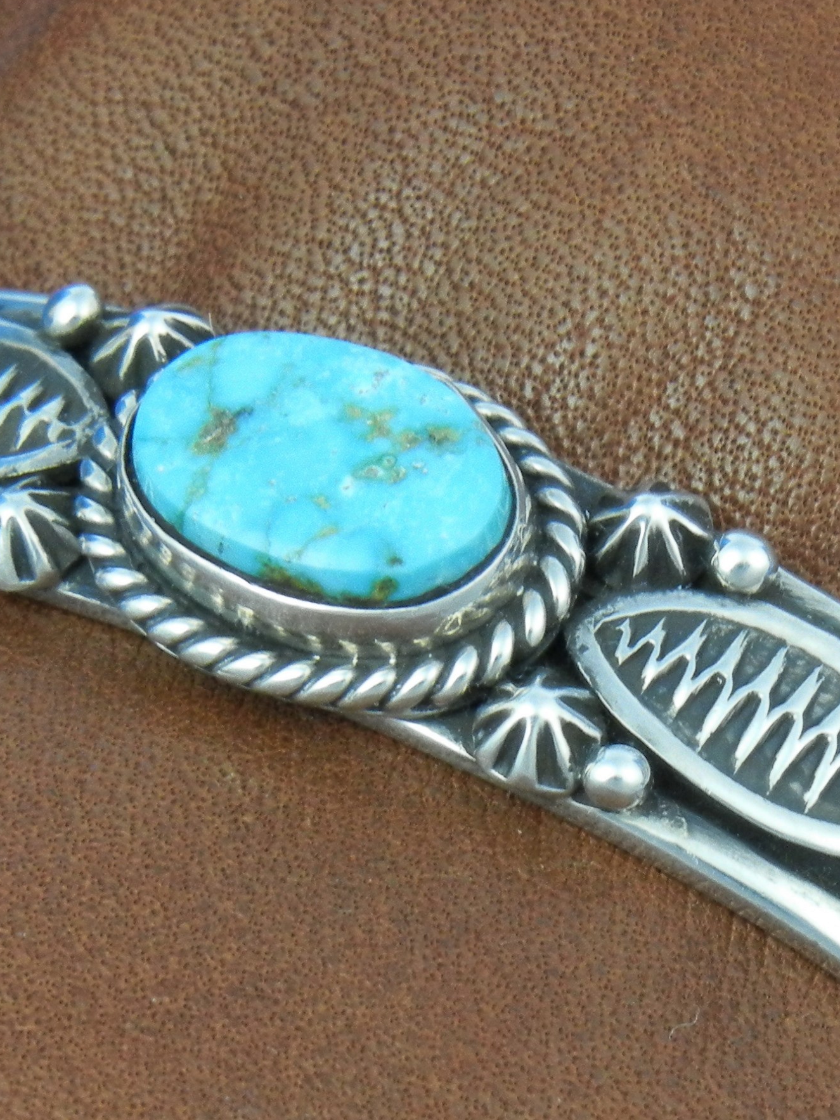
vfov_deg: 8.6
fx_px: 7472
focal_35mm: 231
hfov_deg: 6.4
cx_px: 581
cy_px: 813
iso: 400
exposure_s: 1/11.4
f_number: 4.5
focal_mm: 18.3
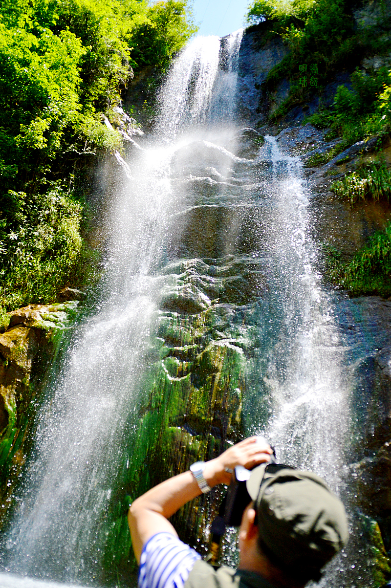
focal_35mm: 27
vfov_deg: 67.4
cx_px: 196
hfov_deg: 47.9
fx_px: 441
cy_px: 294
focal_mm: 18
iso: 560
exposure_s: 1/3205
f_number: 3.5
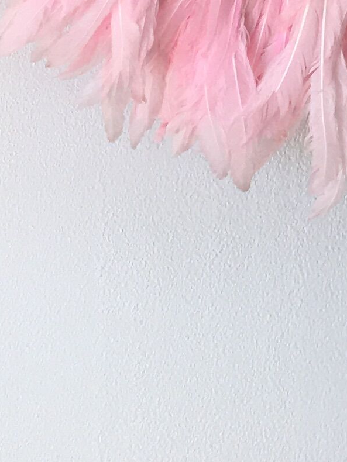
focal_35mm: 148
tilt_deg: +9.5
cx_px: 406
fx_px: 1977
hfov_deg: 9.9
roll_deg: -0.6
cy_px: -674
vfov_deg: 11.1
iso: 25
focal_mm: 4.15
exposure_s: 1/50
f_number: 2.2
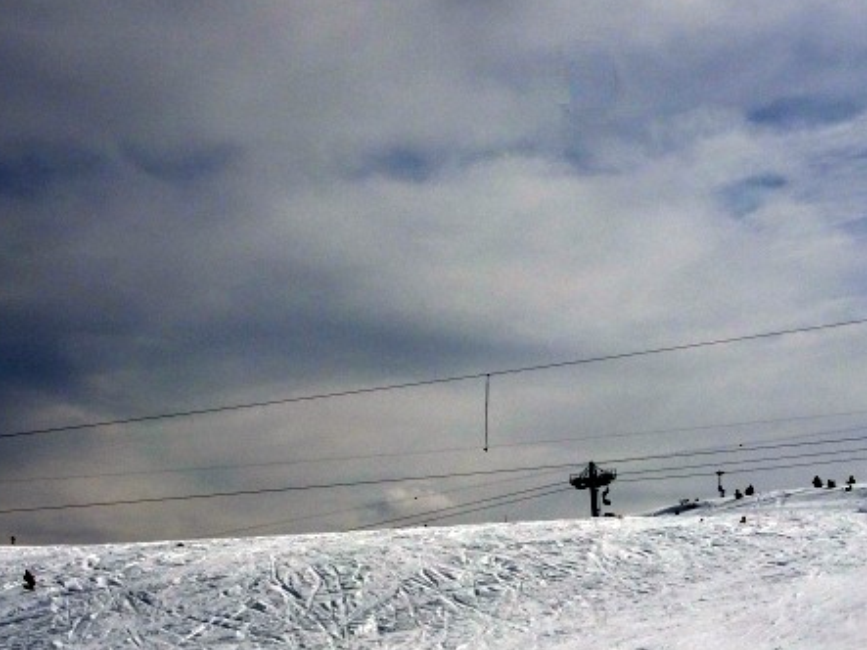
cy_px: 439
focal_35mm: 65
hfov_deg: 29.8
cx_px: 413
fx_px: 1628
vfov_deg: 22.5
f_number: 5
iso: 80
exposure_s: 1/2000
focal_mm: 6.17
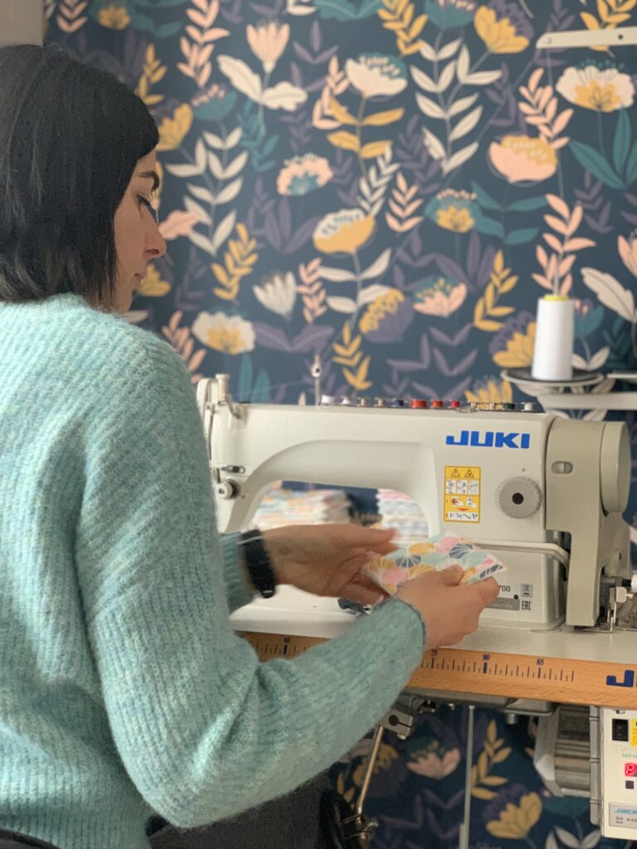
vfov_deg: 36.8
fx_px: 1276
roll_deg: -0.8
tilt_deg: -0.9
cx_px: 318
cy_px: 424
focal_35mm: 52
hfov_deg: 28.0
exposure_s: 1/53
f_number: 2.4
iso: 400
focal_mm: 6
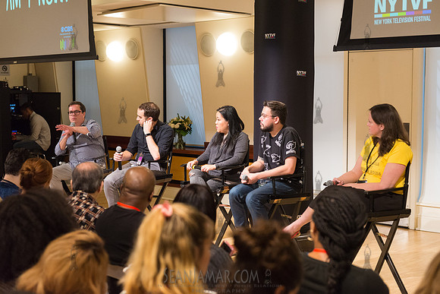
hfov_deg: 33.4
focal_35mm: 60
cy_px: 147
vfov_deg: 22.6
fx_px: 733
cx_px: 220
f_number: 3.5
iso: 3200
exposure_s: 1/320
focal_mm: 60
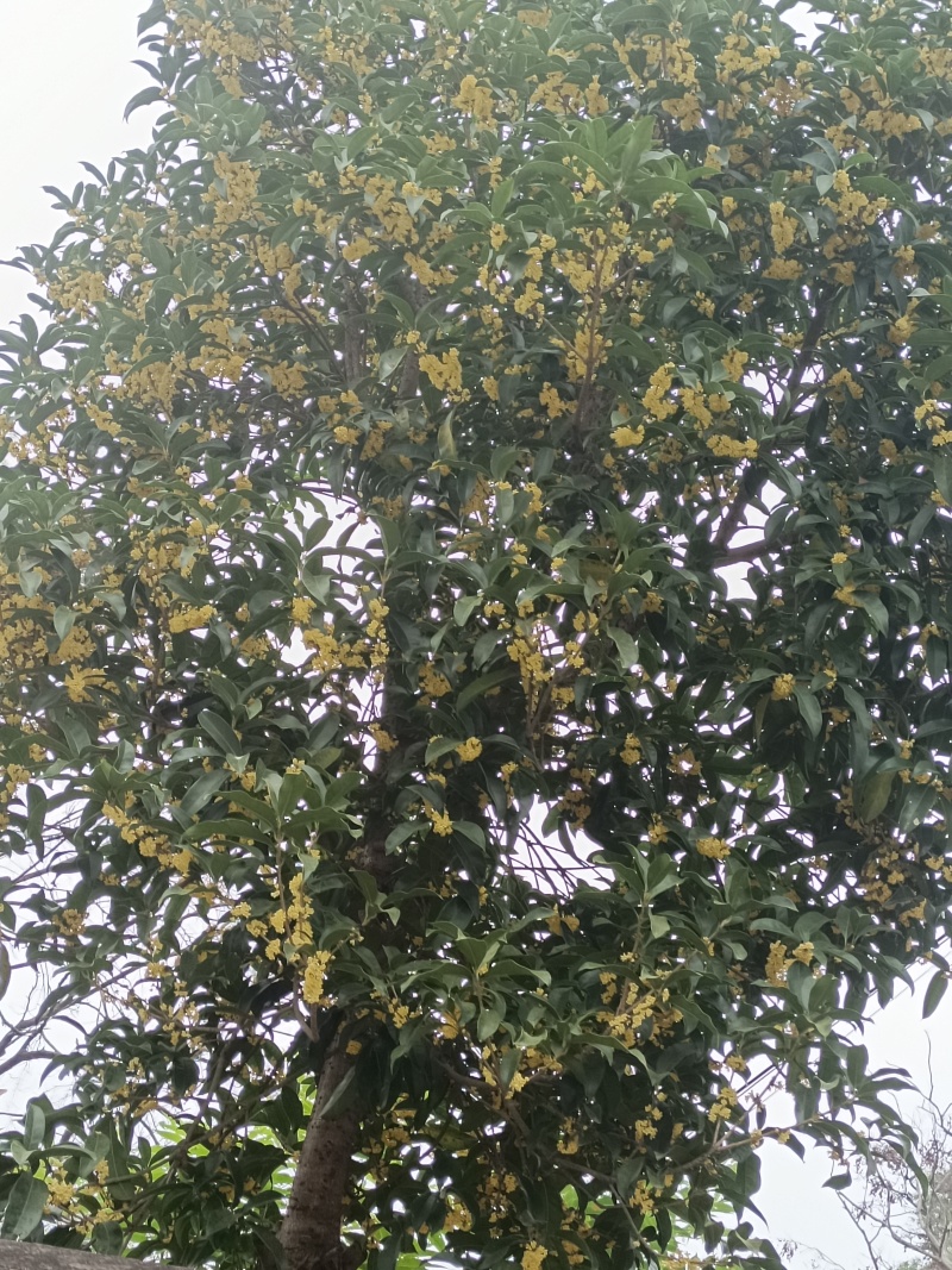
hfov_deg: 29.1
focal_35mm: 50
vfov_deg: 38.2
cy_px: 635
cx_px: 476
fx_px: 1834
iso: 170
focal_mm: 4.71
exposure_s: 1/100
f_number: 1.79
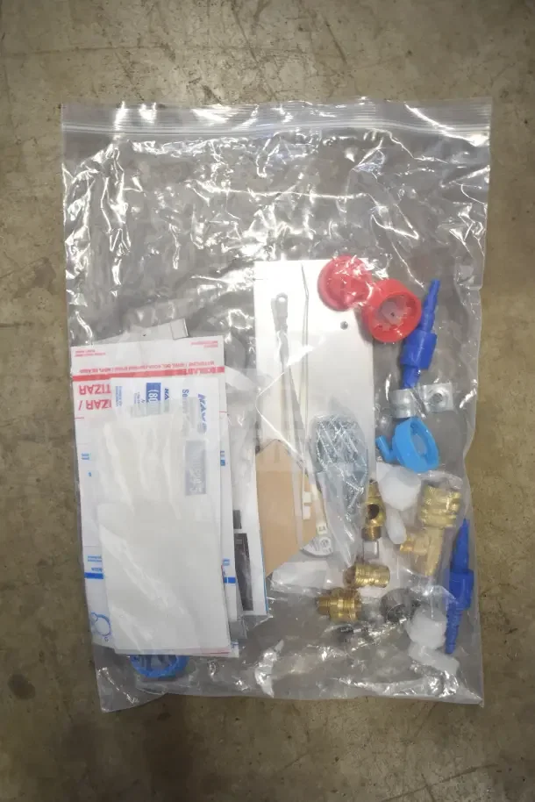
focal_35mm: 33
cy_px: 401
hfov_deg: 40.0
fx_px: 735
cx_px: 268
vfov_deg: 57.2
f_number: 3.8
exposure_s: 1/30
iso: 800
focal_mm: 22
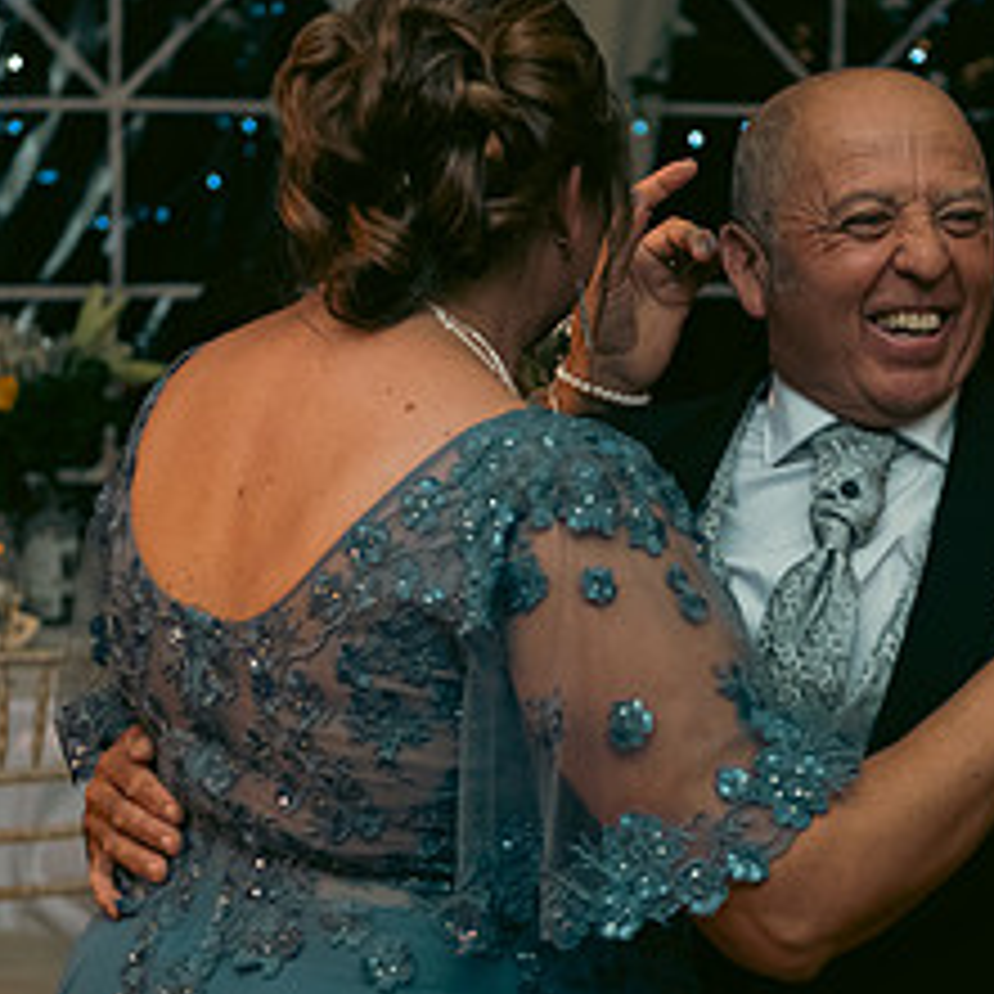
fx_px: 4061
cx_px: 598
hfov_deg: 13.9
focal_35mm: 125
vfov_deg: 14.0
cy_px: 569
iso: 800
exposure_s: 1/160
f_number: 3.5
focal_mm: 56
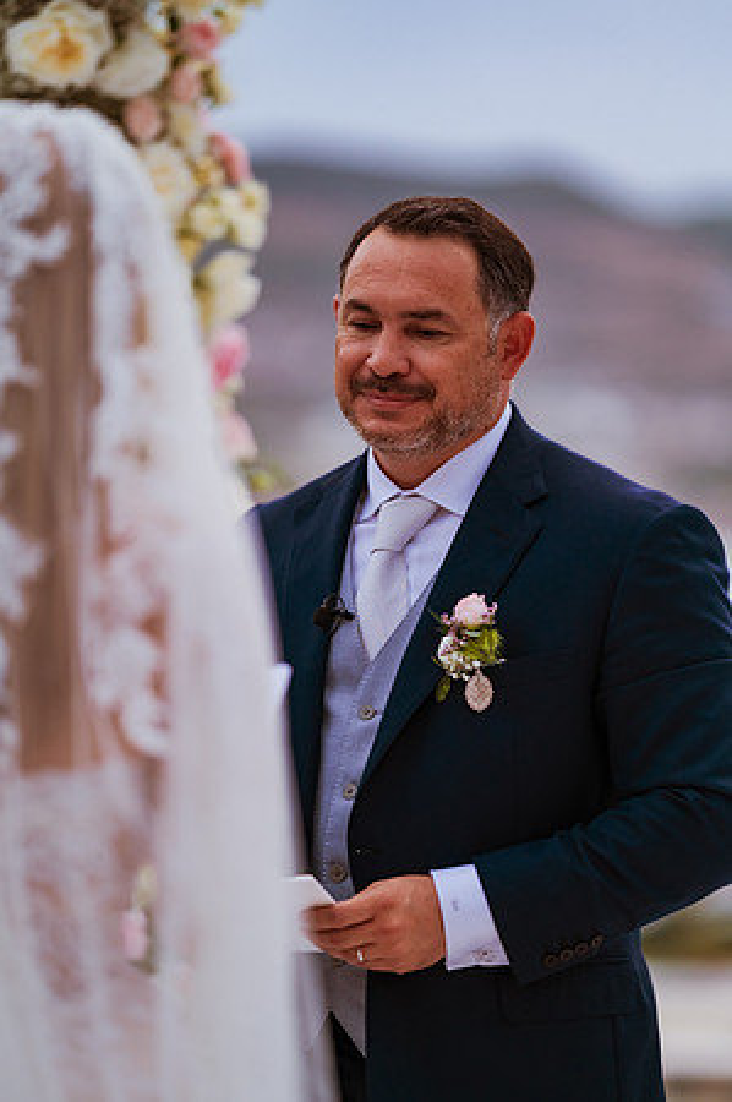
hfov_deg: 10.1
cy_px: 551
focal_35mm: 135
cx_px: 366
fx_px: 4127
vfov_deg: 15.2
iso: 800
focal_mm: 135
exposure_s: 1/1600
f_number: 1.8
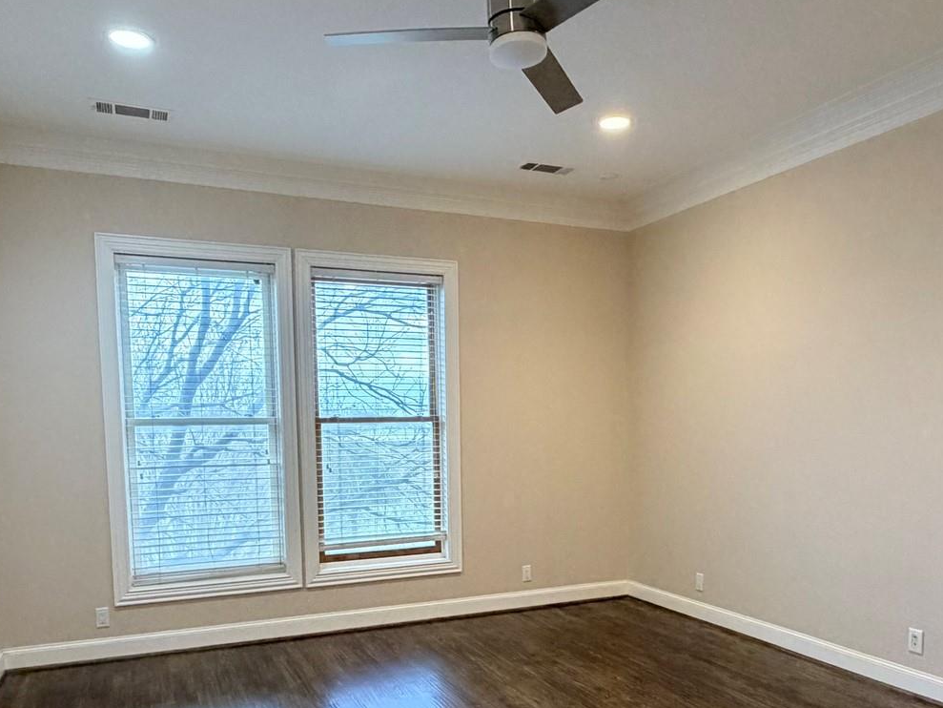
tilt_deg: -5.2
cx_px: 491
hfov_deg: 61.6
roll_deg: +1.8
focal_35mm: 29
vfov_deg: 47.3
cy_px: 484
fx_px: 790
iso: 400
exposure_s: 1/60
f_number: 2.2
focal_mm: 2.22
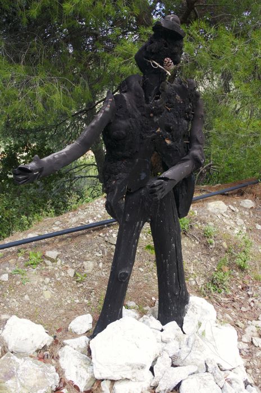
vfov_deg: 49.6
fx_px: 425
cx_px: 130
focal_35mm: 39
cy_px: 196
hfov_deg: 34.1
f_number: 9
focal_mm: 26
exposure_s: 1/30
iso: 400
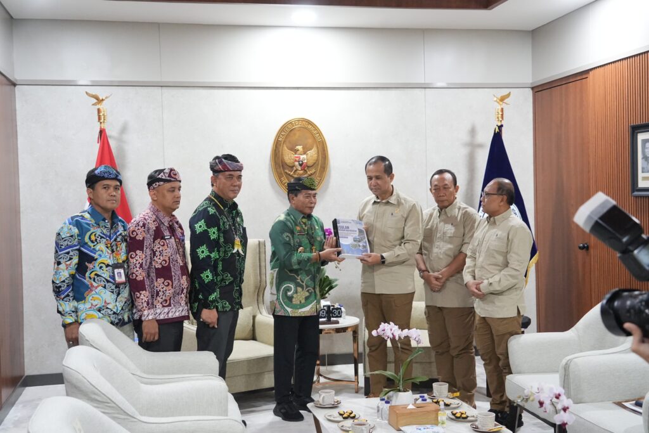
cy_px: 216
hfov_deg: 50.7
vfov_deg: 35.1
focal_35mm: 38
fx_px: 685
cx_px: 324
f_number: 5
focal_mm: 38
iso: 8000
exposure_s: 1/125
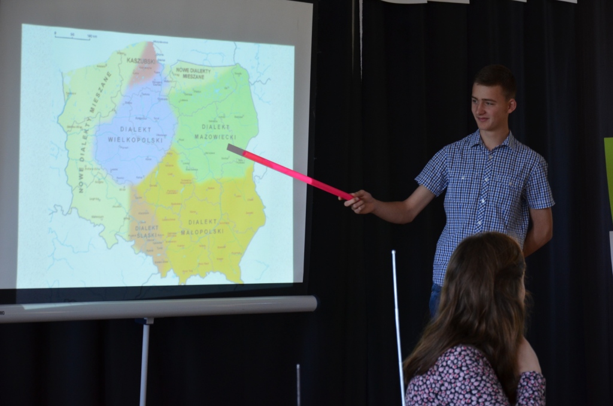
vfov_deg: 13.8
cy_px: 203
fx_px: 1682
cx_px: 306
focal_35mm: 99
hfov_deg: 20.7
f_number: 5.3
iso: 800
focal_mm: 66
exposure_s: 1/60
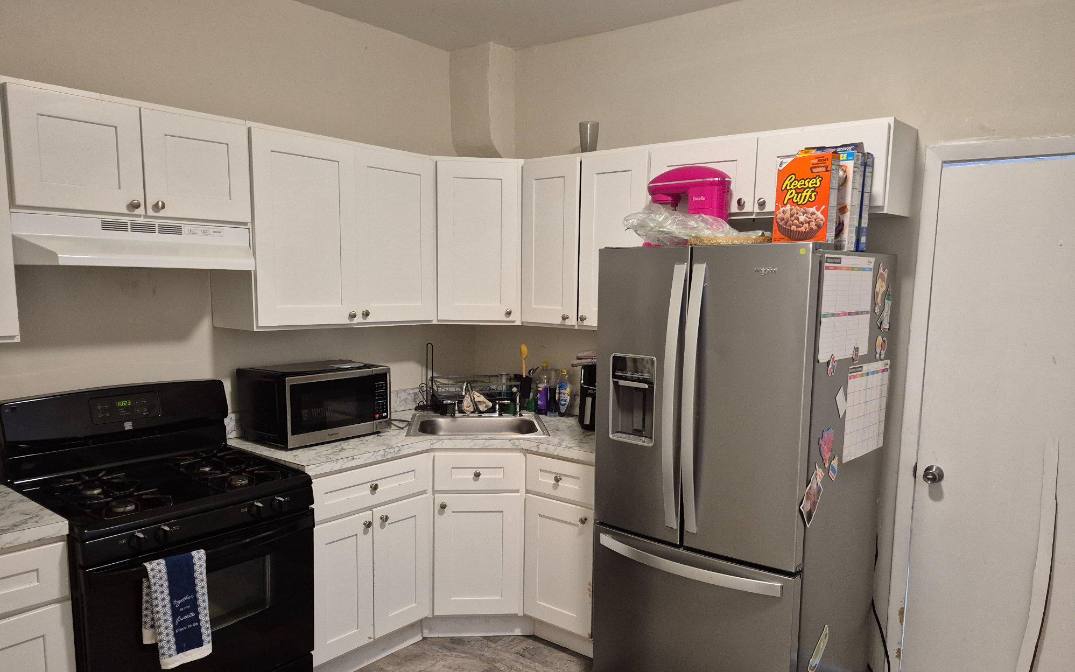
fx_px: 732
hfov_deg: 72.5
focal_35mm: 25
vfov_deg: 49.0
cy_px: 396
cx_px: 530
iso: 800
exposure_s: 1/120
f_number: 1.8
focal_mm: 5.4
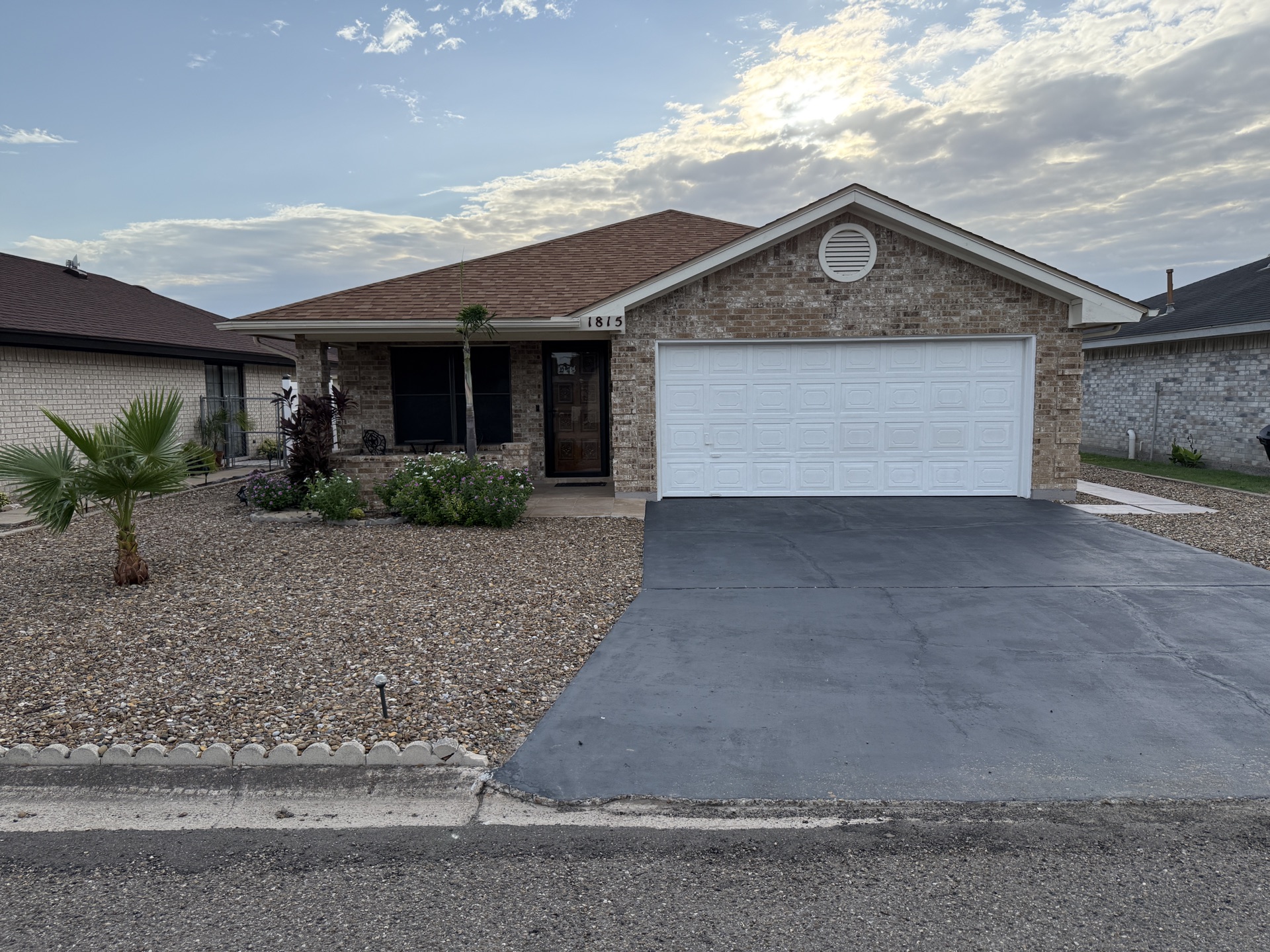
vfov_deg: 56.8
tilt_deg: -4.6
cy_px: 476
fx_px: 881
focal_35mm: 24
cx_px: 635
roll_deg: +0.4
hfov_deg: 71.6
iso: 100
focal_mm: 6.76
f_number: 1.78
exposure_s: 1/4405
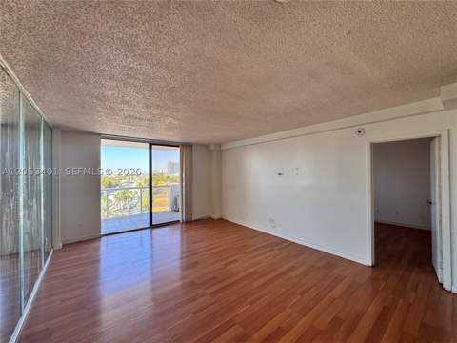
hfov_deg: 102.1
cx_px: 228
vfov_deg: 85.7
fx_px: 185
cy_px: 172
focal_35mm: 14
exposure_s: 1/120
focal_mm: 2.22
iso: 50
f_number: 2.2
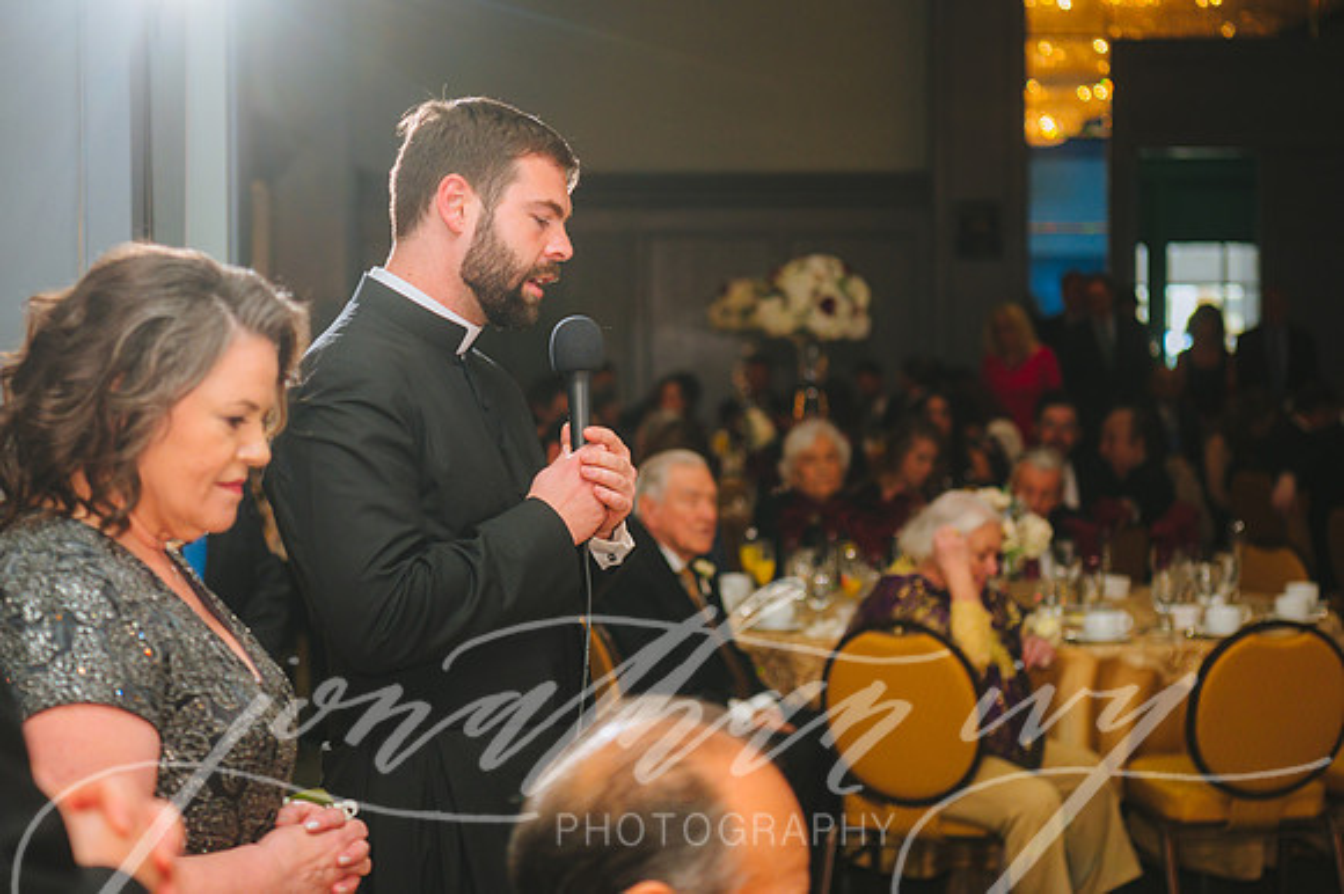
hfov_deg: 25.1
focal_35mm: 81
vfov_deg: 16.8
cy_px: 395
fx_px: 3023
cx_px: 631
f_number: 2.8
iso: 1250
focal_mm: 70
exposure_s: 1/160
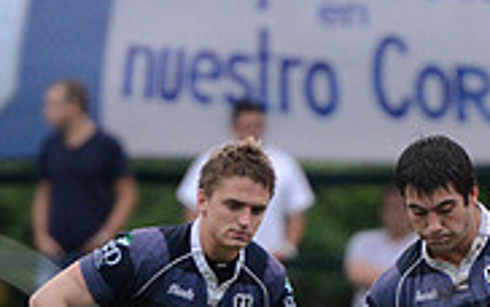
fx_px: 12133
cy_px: 424
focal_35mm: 908
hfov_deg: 2.3
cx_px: 396
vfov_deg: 1.4
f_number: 4
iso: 3200
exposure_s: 1/500
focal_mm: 280
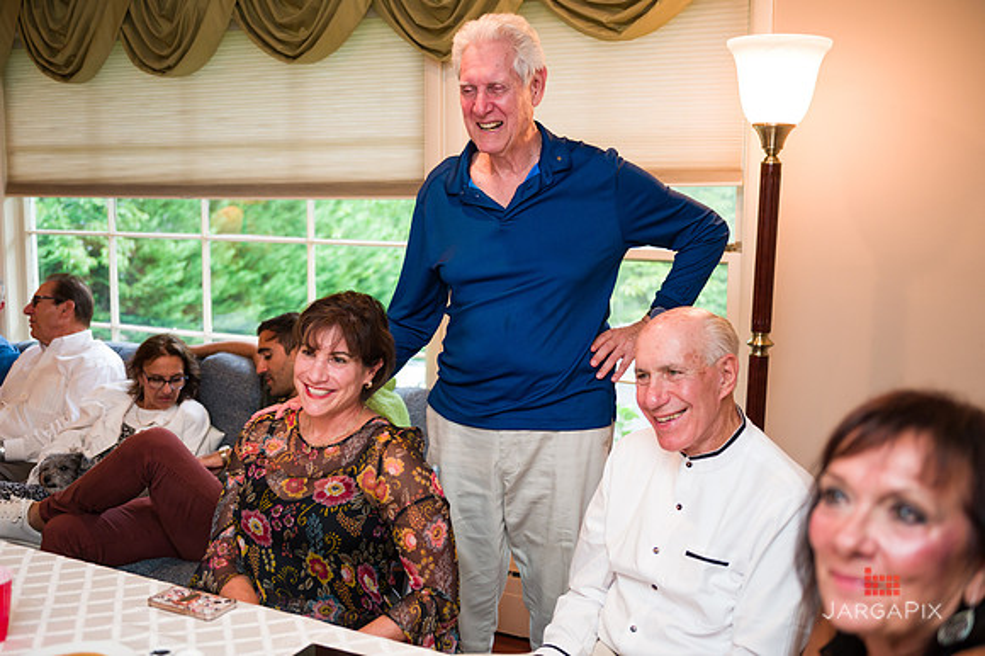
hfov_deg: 50.7
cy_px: 328
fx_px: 1039
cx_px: 492
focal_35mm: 38
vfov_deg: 35.0
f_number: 3.2
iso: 1600
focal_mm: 38
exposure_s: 1/200
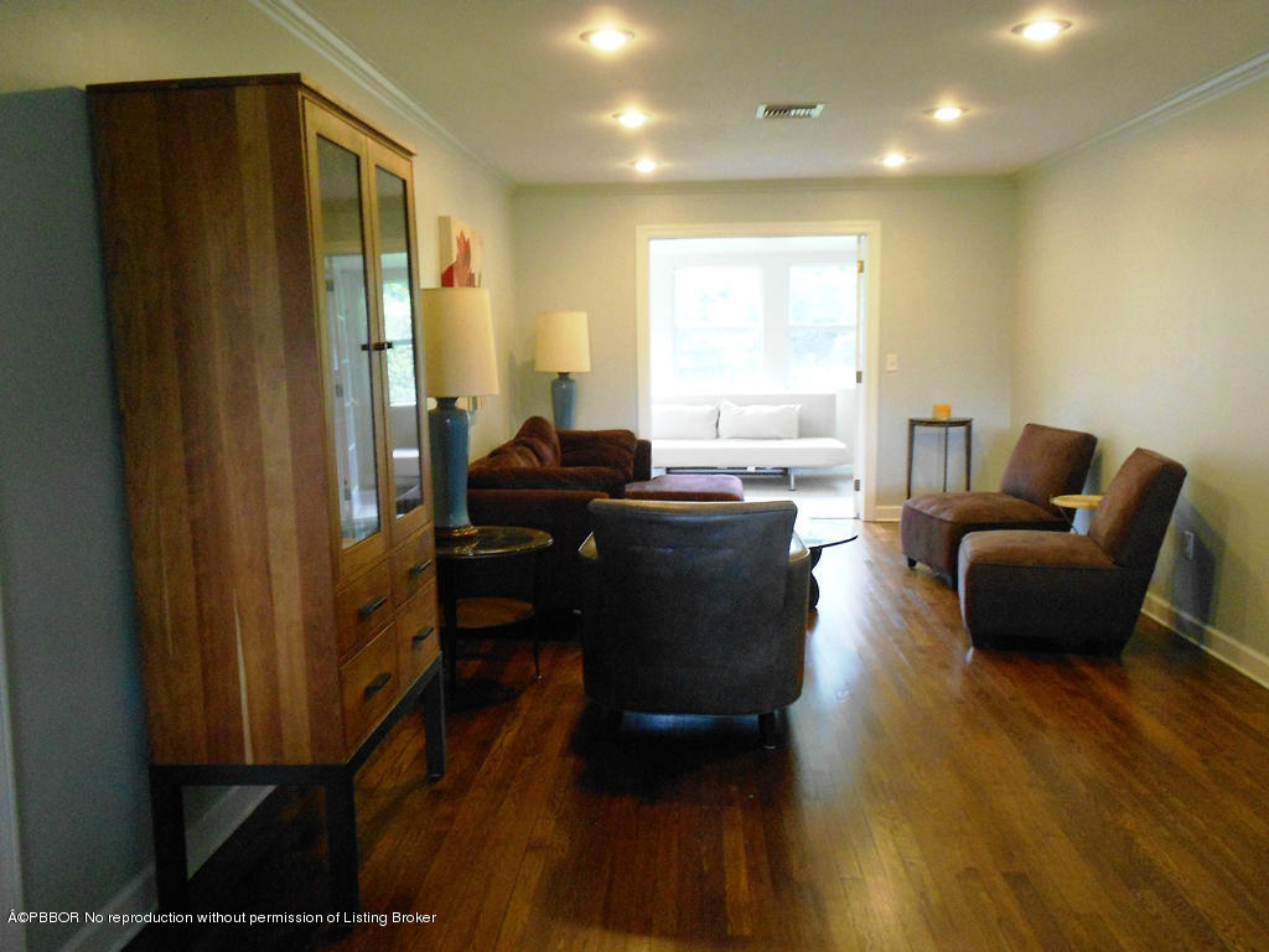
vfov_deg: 48.2
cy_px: 476
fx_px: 1063
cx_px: 634
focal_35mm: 29
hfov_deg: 61.7
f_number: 3.4
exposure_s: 1/30
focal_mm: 5.1
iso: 400
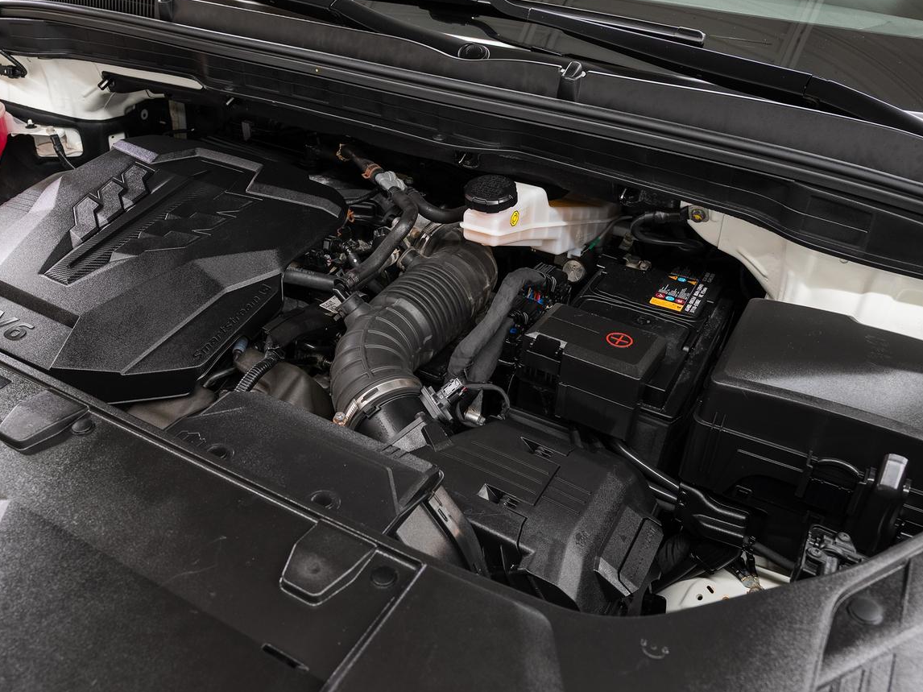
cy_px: 349
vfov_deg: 48.2
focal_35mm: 29
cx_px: 433
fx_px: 773
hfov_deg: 61.6
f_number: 7.1
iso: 100
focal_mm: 24
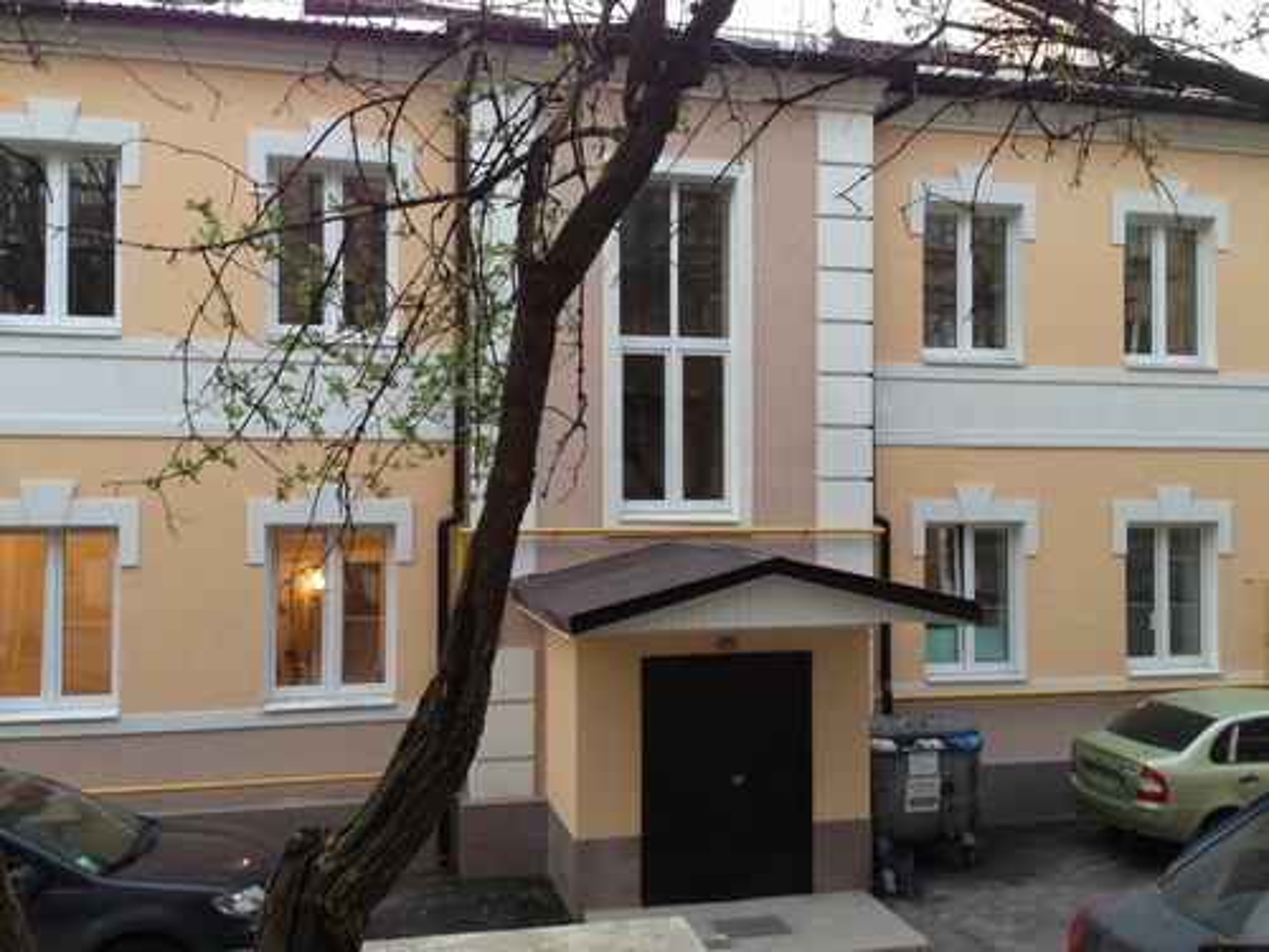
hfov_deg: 55.4
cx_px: 634
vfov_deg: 42.9
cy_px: 476
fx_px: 1210
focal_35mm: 33
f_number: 2.4
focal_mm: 4.13
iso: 64
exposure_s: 1/24
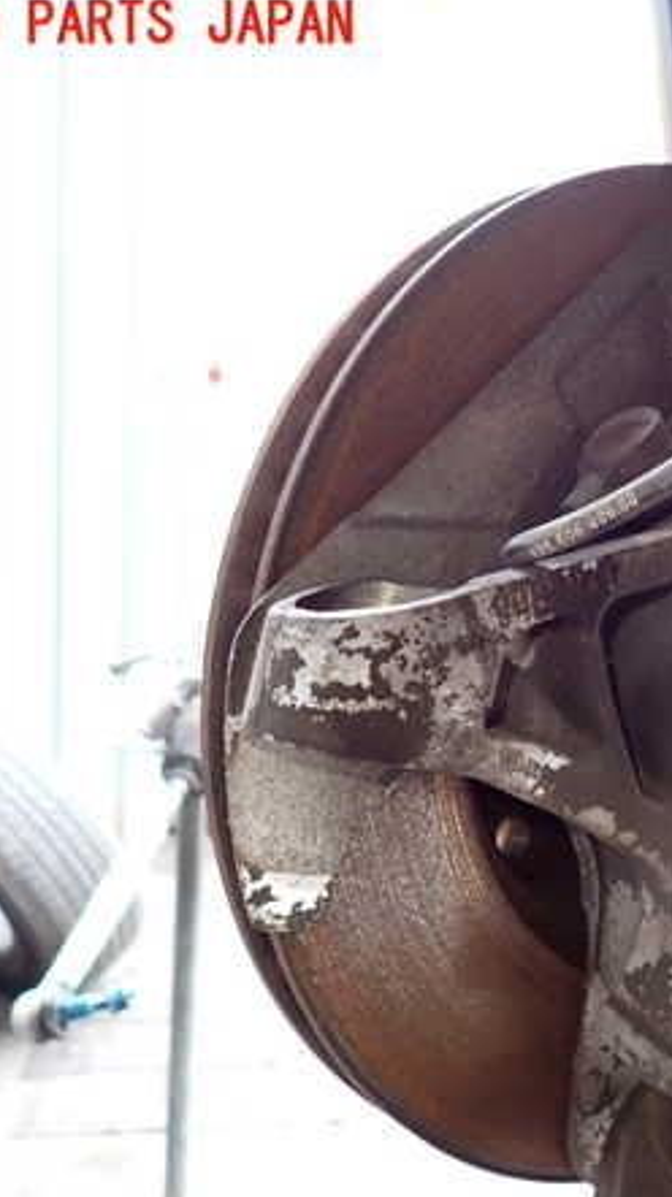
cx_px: 675
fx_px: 1174
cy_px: 601
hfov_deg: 29.7
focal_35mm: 37
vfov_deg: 54.0
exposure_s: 1/50
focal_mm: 4.5
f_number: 2
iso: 200
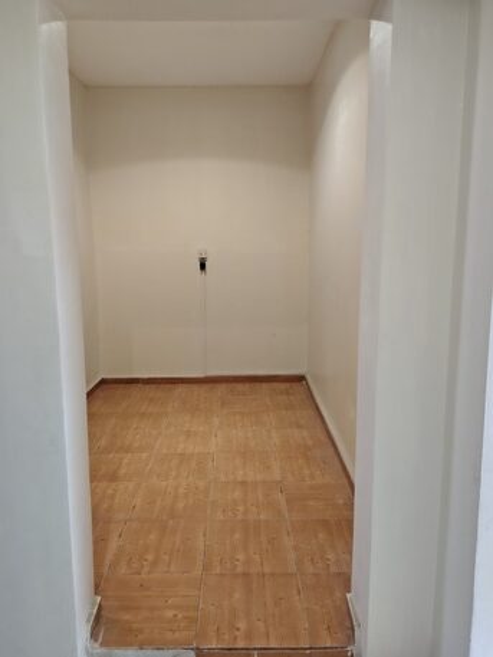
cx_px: 246
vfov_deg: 69.4
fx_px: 475
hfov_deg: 54.9
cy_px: 328
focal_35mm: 25
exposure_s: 1/120
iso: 582
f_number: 1.7
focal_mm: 4.71
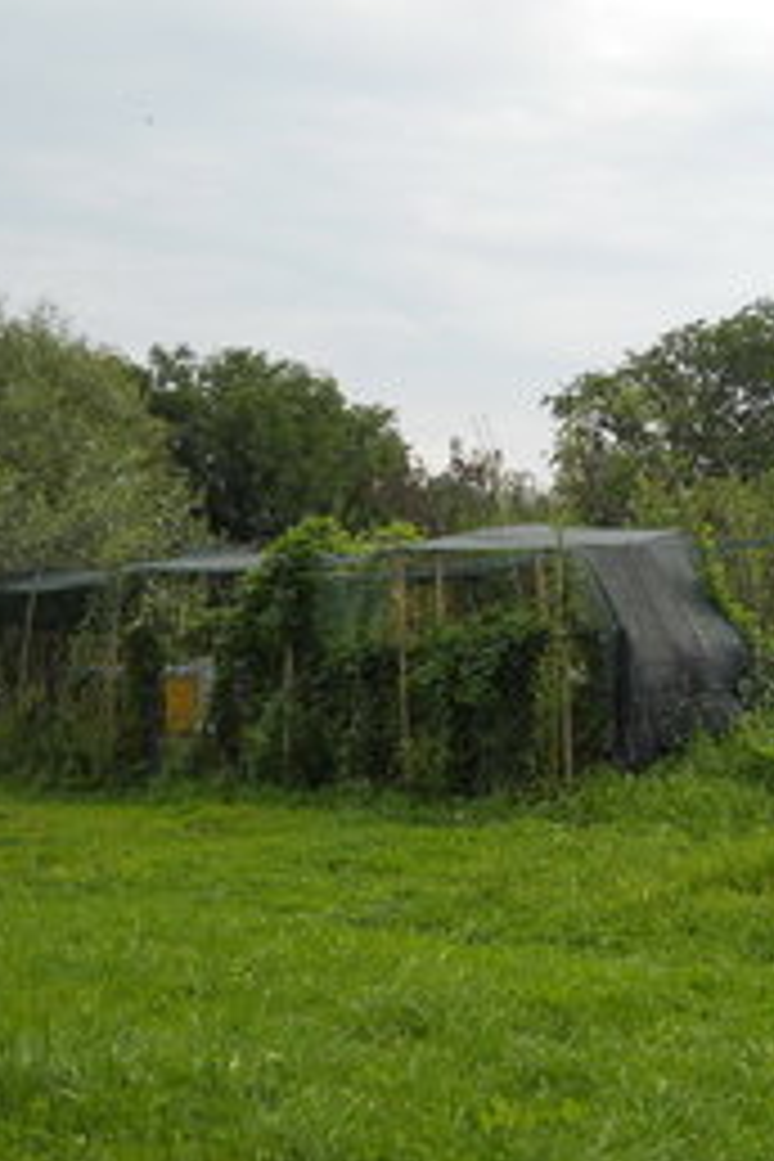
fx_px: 1870
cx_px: 616
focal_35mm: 58
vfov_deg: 34.5
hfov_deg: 23.1
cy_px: 574
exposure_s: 1/250
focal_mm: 6.72
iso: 80
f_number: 5.5
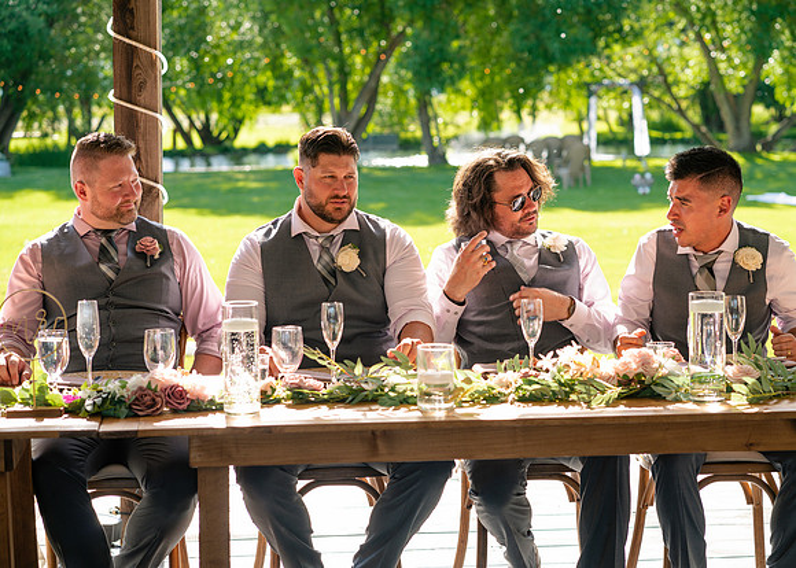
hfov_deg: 22.4
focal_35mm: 89
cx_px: 426
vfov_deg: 16.1
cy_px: 284
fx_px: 2012
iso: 100
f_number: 4.5
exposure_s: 1/100
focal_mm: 85
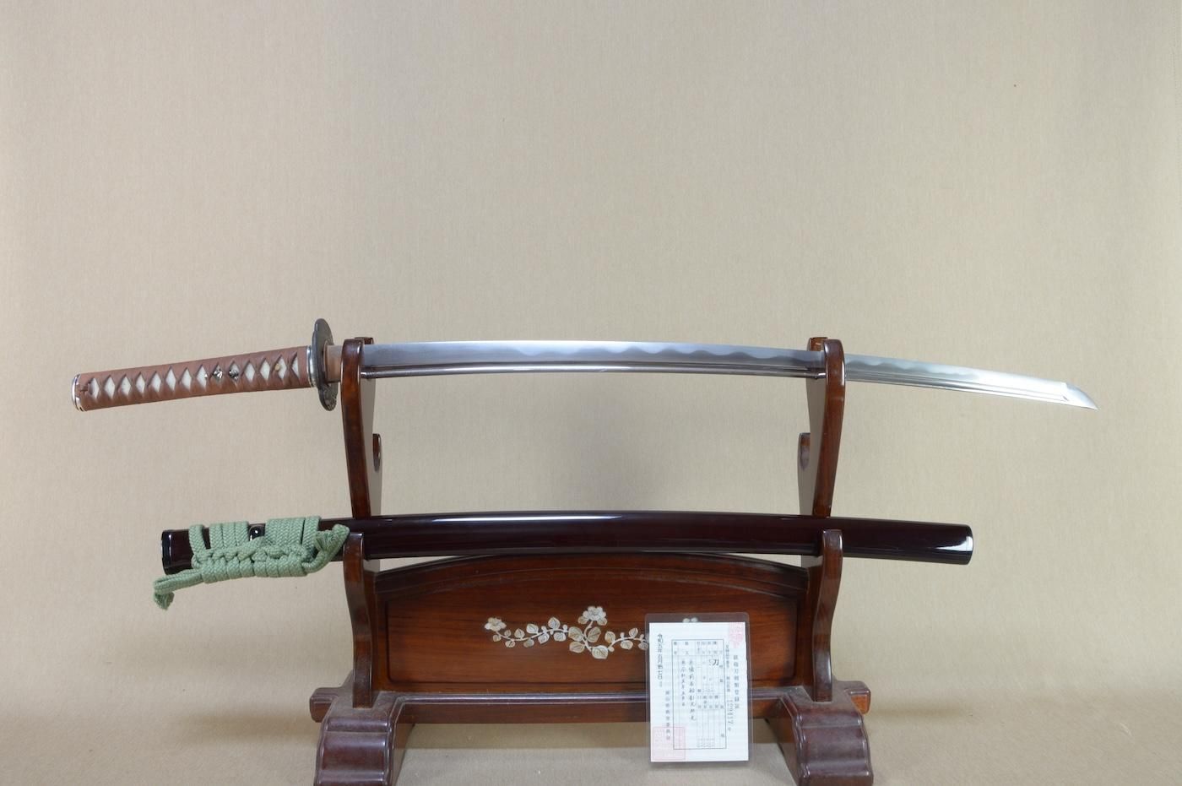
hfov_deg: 62.0
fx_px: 984
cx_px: 591
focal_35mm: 30
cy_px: 393
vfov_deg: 43.5
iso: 400
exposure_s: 1/1.6
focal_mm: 20
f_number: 11
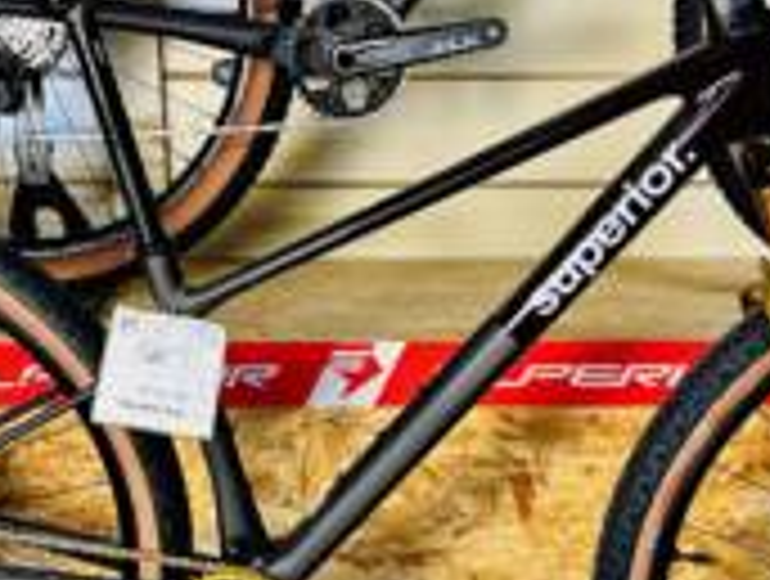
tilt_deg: -17.7
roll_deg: +0.7
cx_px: 410
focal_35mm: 63
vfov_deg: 23.1
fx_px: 1404
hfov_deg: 30.7
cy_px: 445
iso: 250
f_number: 1.78
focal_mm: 6.86
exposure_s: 1/50
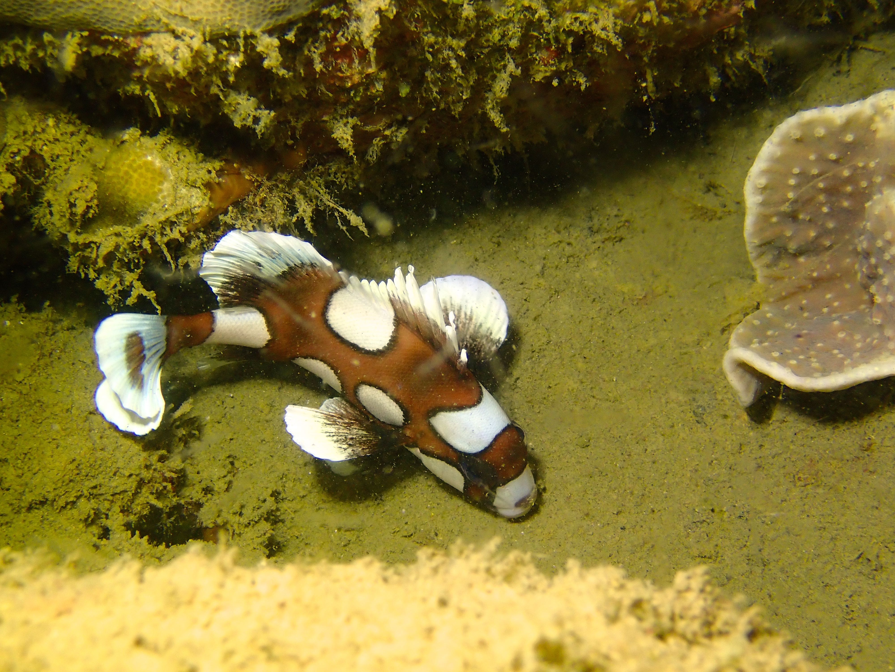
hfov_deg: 41.2
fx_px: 1189
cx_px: 448
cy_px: 336
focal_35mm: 46
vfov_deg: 31.5
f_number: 4.5
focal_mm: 8.41
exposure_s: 1/125
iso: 200
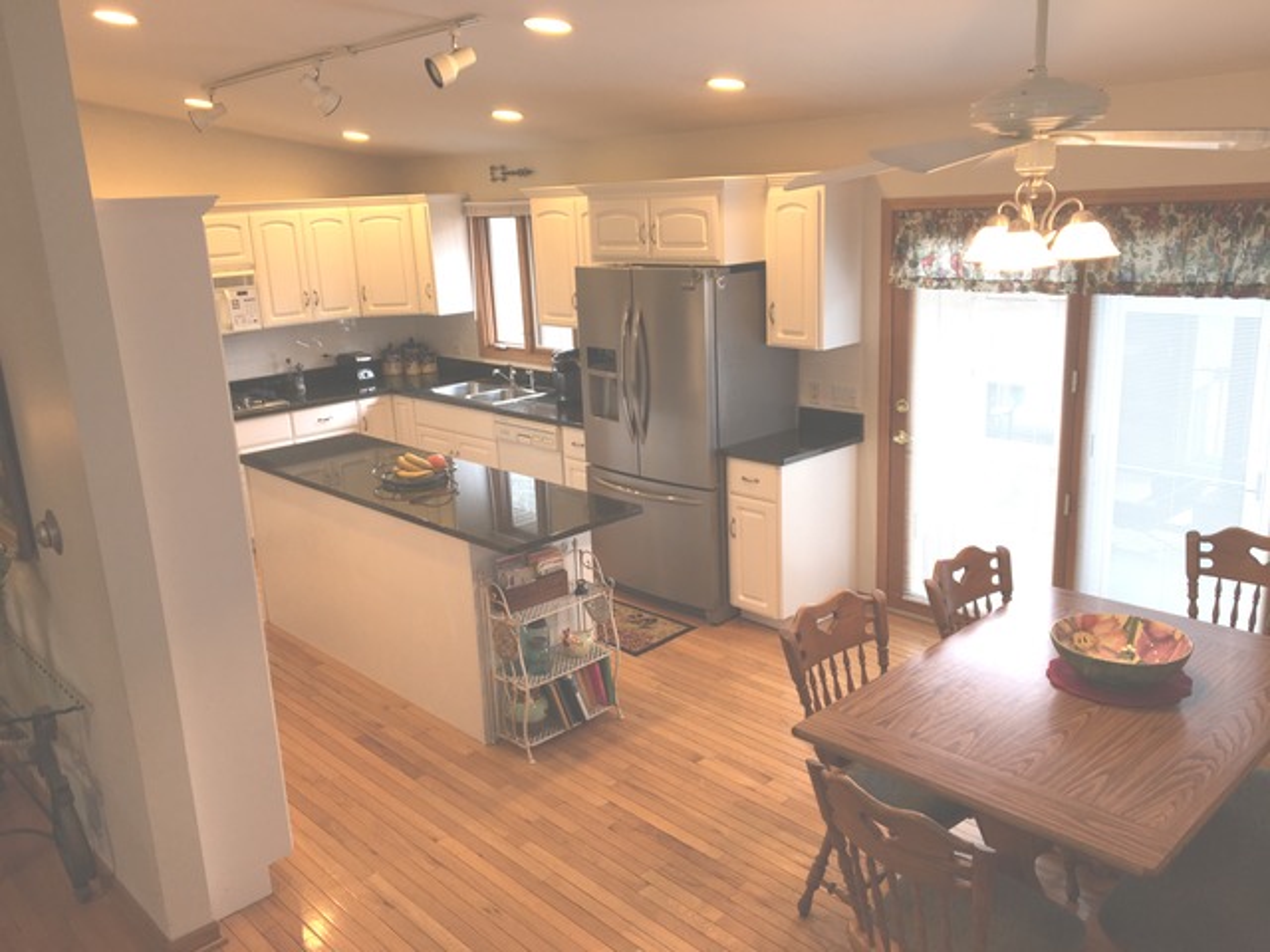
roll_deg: +3.4
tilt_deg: -15.2
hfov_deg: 61.7
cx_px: 635
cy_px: 476
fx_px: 1064
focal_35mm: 29
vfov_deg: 48.2
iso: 25
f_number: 2.2
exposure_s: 1/43
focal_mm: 4.15
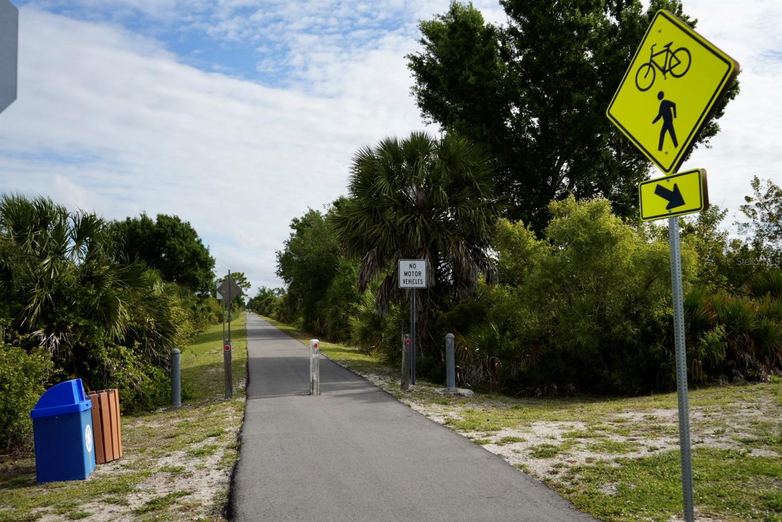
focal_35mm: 32
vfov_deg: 41.2
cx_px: 391
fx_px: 696
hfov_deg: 58.7
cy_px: 261
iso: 100
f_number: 4.5
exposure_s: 1/800
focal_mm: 32
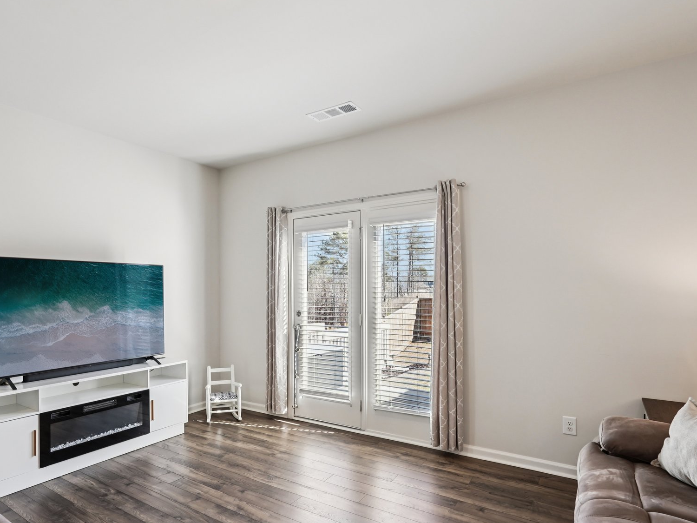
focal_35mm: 21
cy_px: 288
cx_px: 278
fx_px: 423
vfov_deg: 63.3
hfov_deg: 78.1
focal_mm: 16
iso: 800
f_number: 8
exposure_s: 1/30
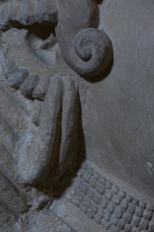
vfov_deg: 18.6
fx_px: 708
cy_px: 83
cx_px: 116
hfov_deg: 12.4
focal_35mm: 110
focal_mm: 26
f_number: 3.8
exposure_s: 1/25
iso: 800
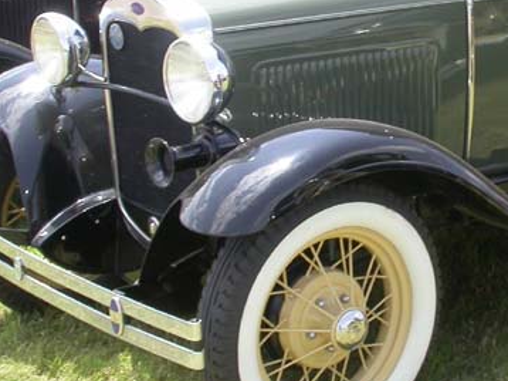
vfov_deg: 17.3
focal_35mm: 85
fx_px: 1247
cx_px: 383
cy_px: 100
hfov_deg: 22.8
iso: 100
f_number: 6
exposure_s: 1/148
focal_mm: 7.85
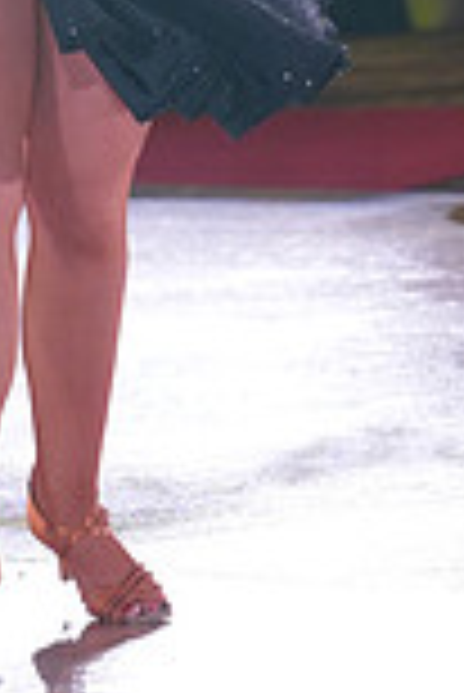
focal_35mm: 346
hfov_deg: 4.0
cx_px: -142
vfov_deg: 5.9
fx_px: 6674
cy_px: -189
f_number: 4
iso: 1600
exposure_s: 1/400
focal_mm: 92
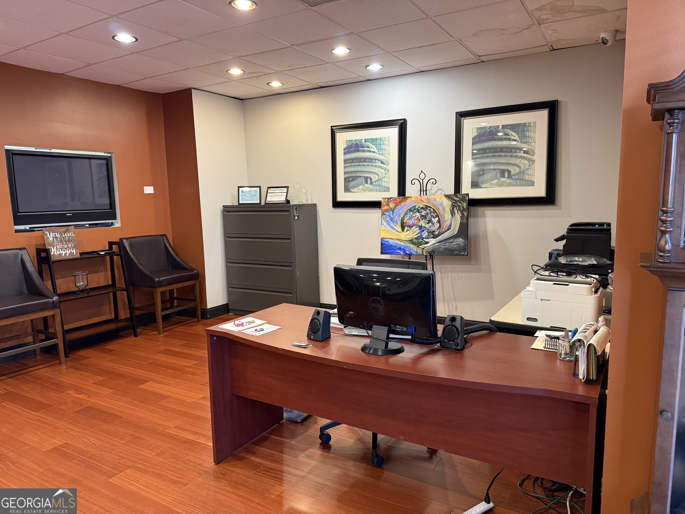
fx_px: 475
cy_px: 257
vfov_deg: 56.8
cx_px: 342
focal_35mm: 24
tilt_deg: -7.4
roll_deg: +1.5
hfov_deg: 71.6
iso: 400
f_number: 1.78
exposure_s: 1/60
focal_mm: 6.76
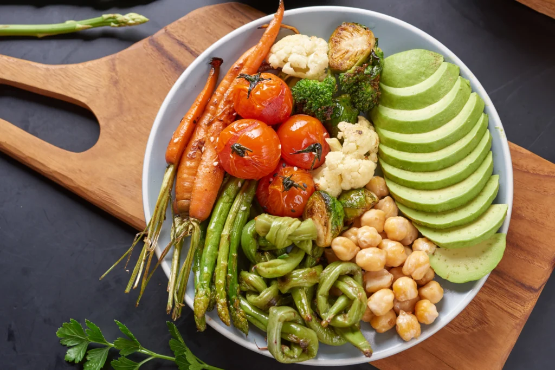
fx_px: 925
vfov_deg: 22.6
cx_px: 278
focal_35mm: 60
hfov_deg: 33.4
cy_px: 185
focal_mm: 60
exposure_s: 1/160
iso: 250
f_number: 9
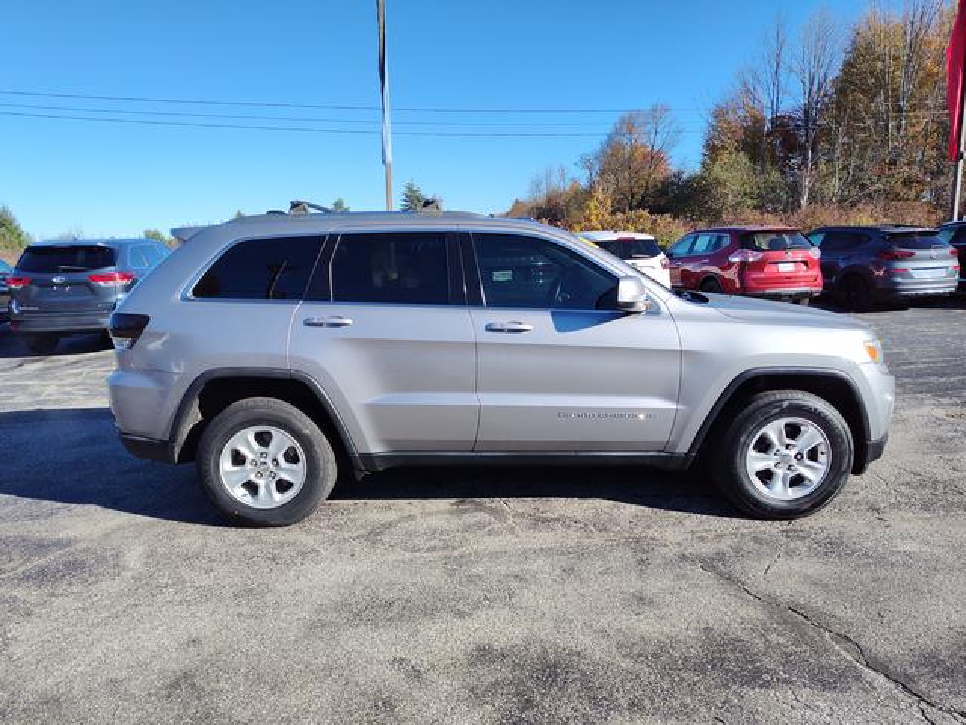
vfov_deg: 58.9
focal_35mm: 23
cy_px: 362
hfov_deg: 73.9
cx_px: 483
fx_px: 642
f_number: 1.88
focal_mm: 5.56
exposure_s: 1/2349
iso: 100
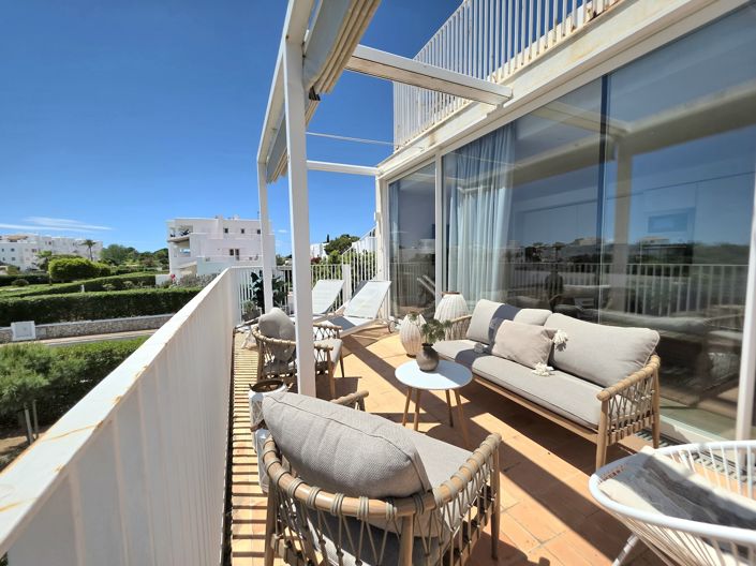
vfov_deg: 89.9
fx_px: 284
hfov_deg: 106.2
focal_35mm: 13
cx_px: 378
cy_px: 283
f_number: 1.9
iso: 40
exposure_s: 1/5000
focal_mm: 2.2
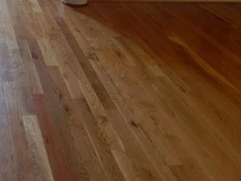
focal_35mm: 62
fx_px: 432
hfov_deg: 29.9
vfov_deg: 22.0
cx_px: 28
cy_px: -35
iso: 125
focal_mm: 4
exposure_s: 1/50
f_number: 3
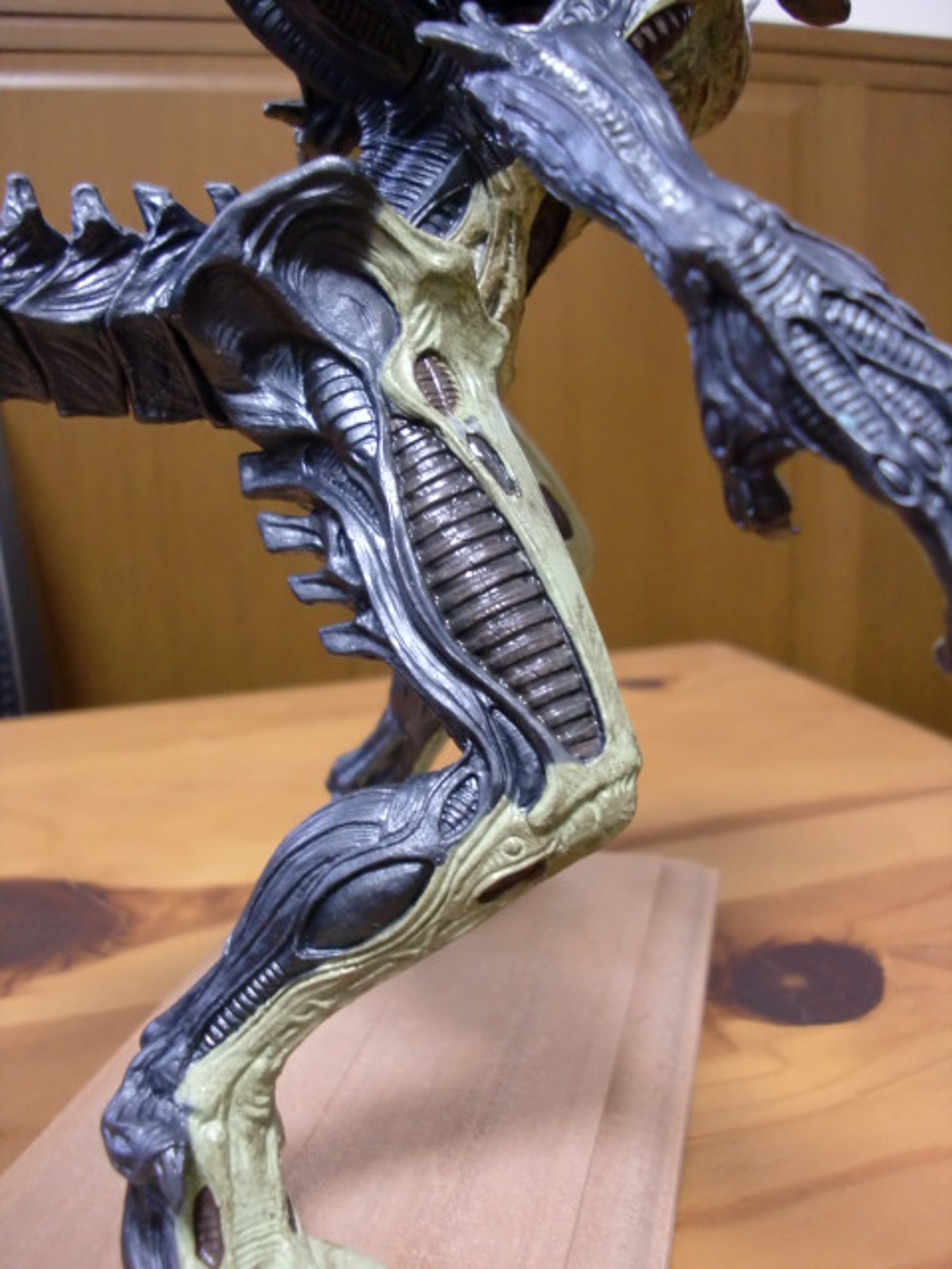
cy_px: 634
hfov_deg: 39.7
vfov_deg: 51.4
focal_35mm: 36
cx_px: 476
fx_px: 1320
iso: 400
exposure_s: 1/15
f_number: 2.8
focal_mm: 6.3
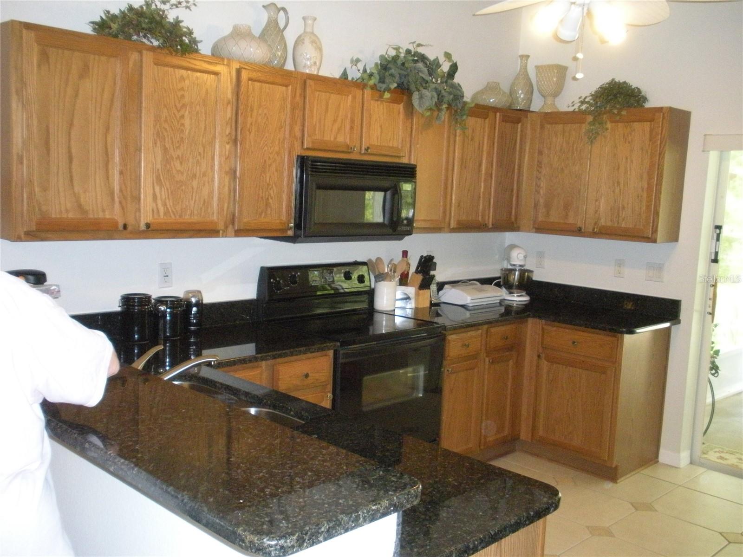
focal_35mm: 36
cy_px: 278
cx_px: 372
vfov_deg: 39.7
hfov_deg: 51.4
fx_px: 773
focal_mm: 6.3
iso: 609
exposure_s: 1/60
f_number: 3.5
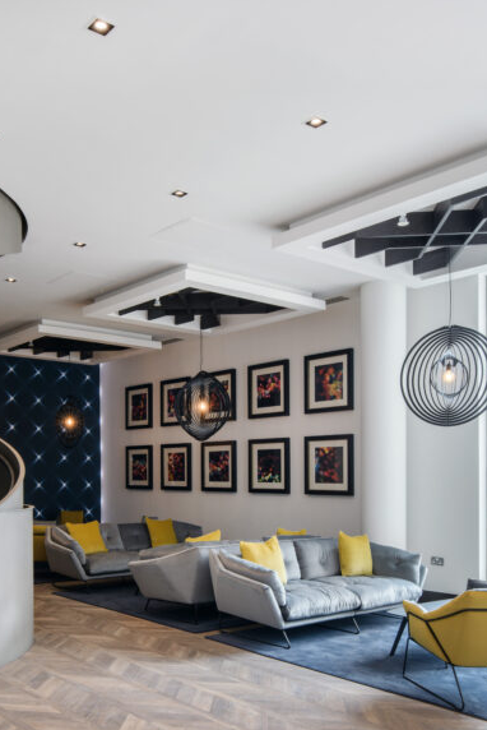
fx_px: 689
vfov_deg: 55.5
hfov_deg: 38.5
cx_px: 168
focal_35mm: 34
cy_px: 423
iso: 125
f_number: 14
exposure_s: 1/3
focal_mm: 19
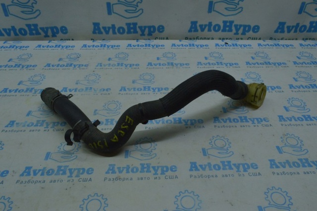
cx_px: 158
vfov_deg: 47.8
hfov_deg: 67.4
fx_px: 237
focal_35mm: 27
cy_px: 106
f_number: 22
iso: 1400
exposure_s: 1/40
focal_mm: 18
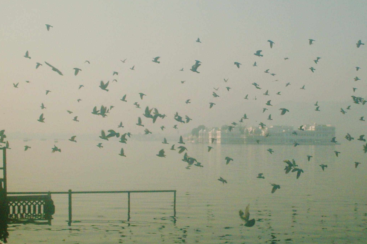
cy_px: 149
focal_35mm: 63
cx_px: 279
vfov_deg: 21.5
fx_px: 642
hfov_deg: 31.3
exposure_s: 1/350
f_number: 8.4
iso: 100
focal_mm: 6.3
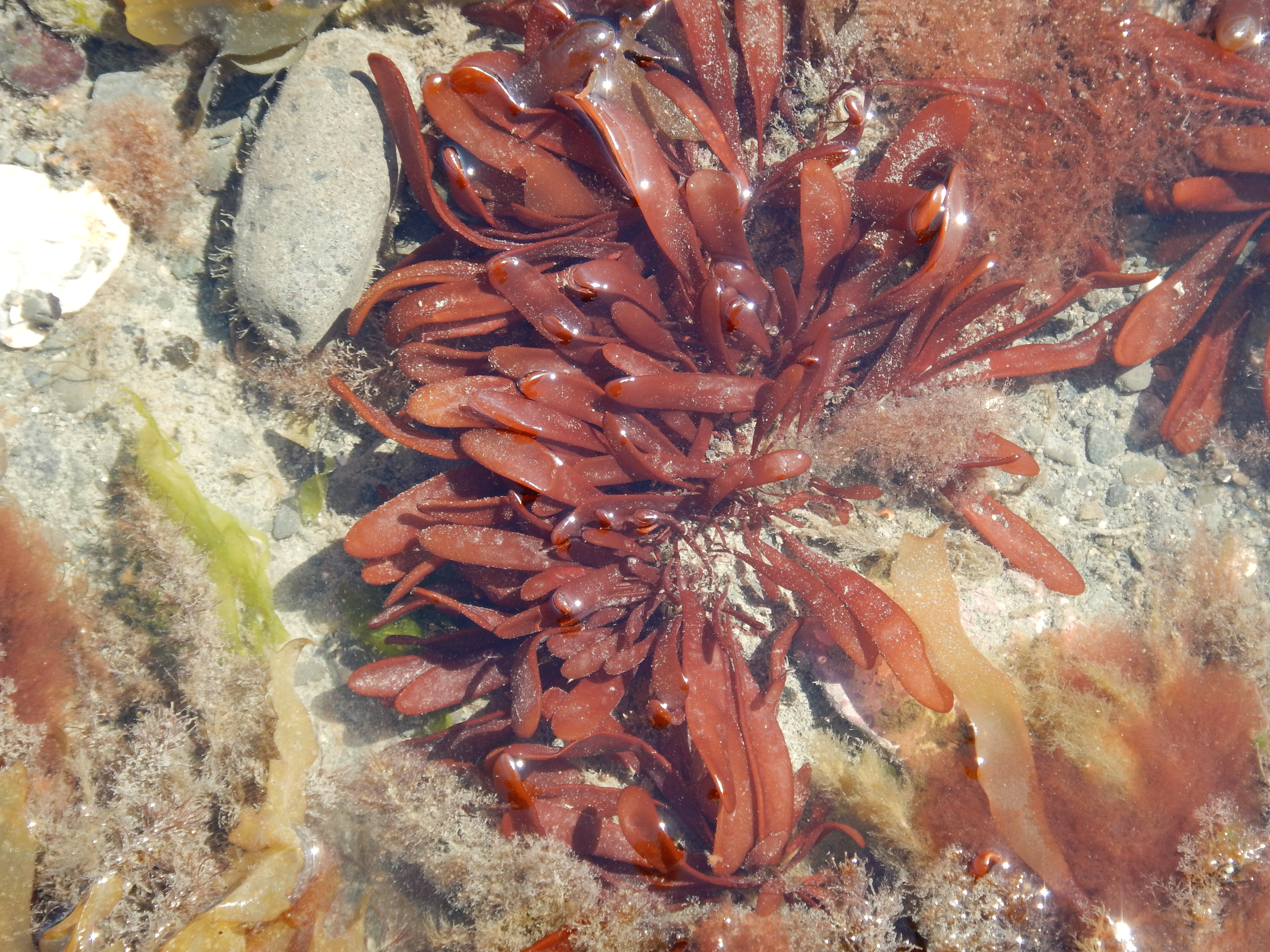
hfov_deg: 25.0
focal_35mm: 78
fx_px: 2862
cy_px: 476
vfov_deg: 18.9
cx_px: 635
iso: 125
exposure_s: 1/100
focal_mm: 14.1
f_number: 4.6
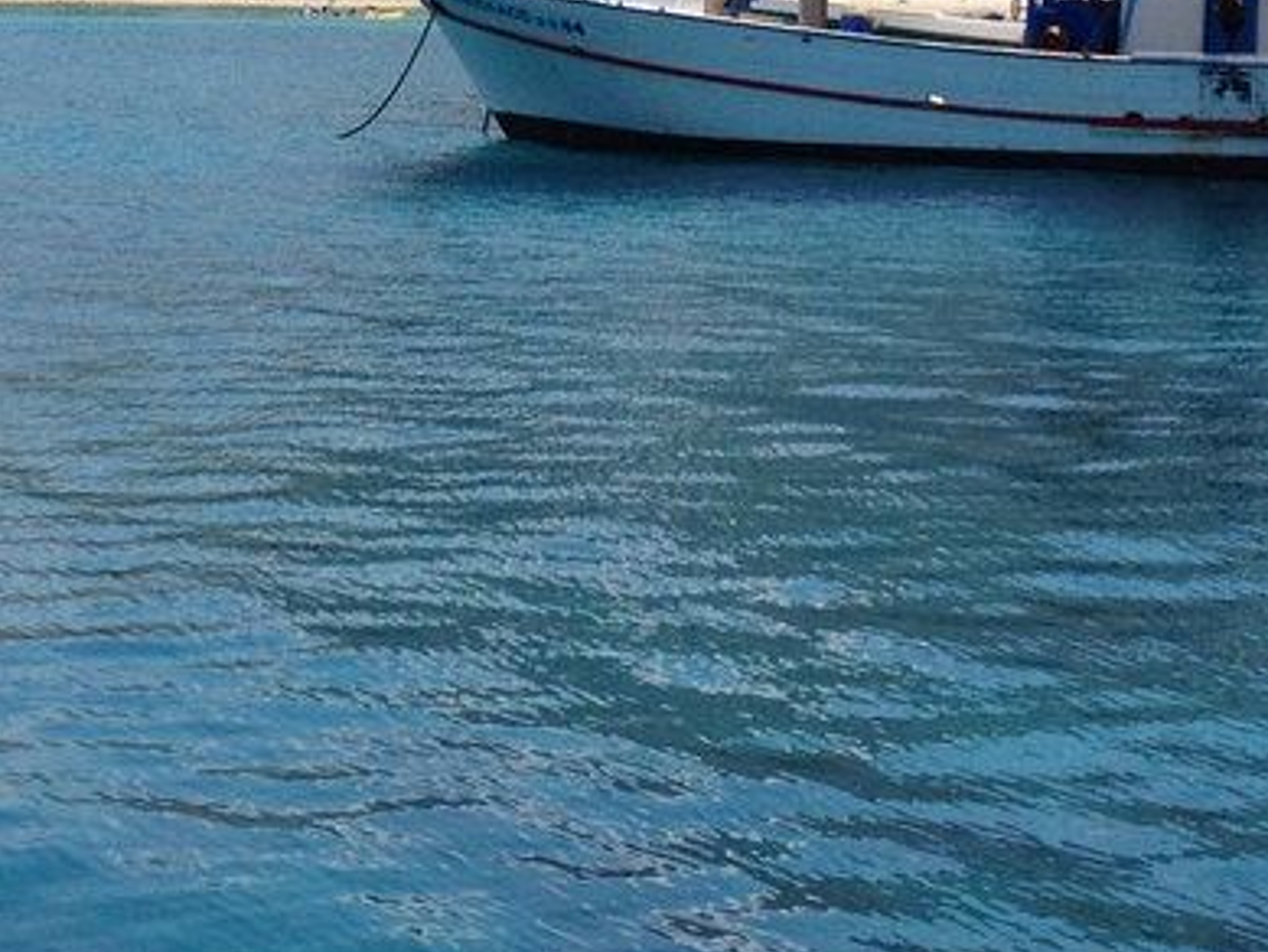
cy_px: -91
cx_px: 489
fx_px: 3957
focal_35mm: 108
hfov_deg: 18.2
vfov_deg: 13.4
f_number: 2.4
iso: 50
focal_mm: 4.28
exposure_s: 1/1842
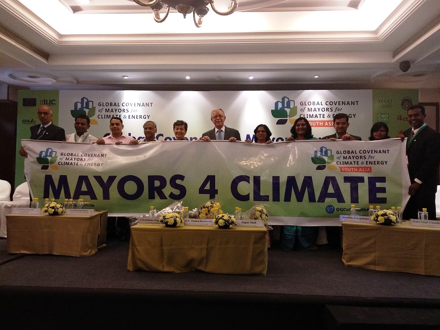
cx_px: 220
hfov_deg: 67.3
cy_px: 165
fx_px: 330
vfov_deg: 53.1
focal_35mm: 26
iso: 640
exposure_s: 1/25
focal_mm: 3.81
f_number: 2.2
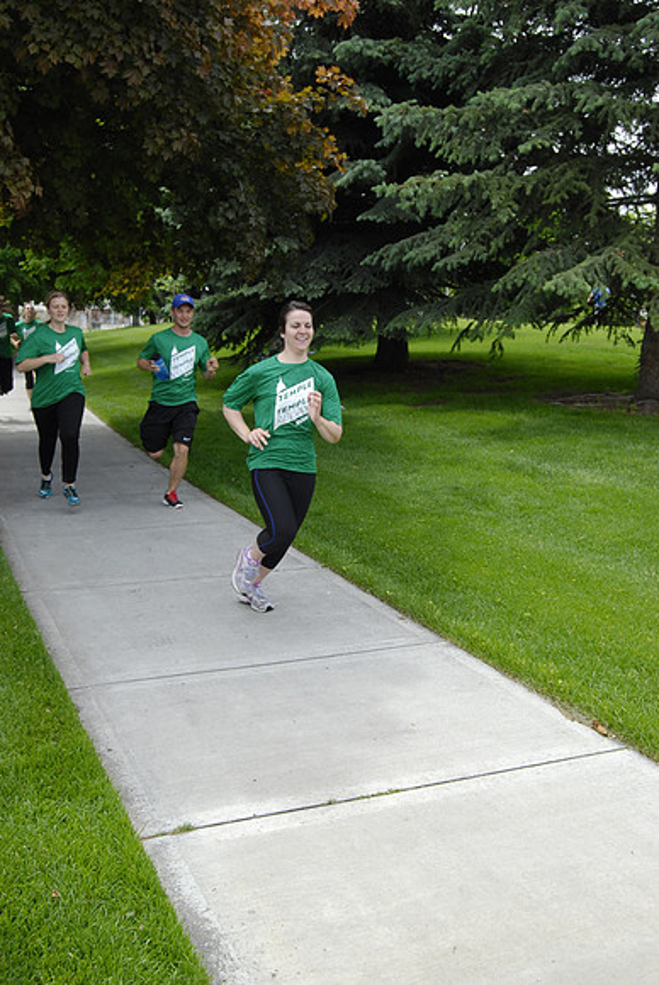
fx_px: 986
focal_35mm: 36
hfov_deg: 37.0
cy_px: 492
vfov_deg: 53.1
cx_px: 330
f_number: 8
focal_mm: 24
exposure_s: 1/400
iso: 400
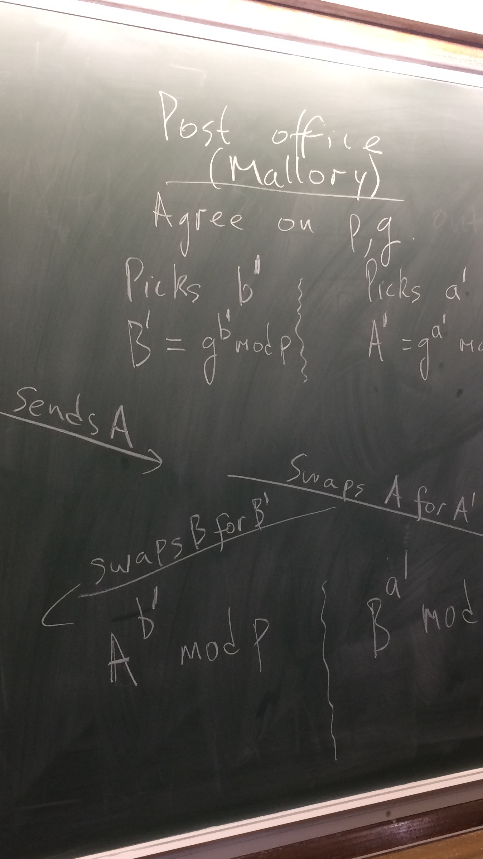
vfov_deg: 47.4
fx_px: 979
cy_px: 437
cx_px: 227
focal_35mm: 43
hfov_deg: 27.7
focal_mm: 4.15
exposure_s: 1/33
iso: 64
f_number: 2.2
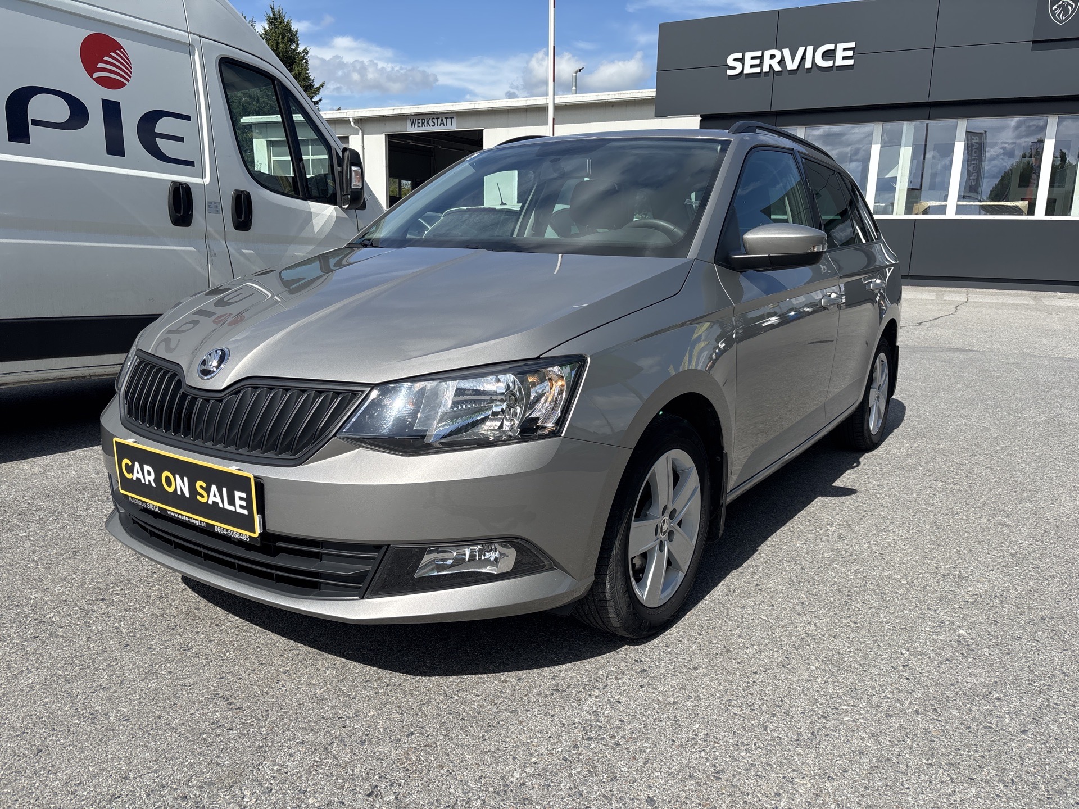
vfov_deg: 53.1
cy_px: 404
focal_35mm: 26
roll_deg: -0.3
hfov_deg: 67.3
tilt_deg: -12.4
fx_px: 810
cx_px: 540
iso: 50
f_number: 1.6
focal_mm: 5.96
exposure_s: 1/3650
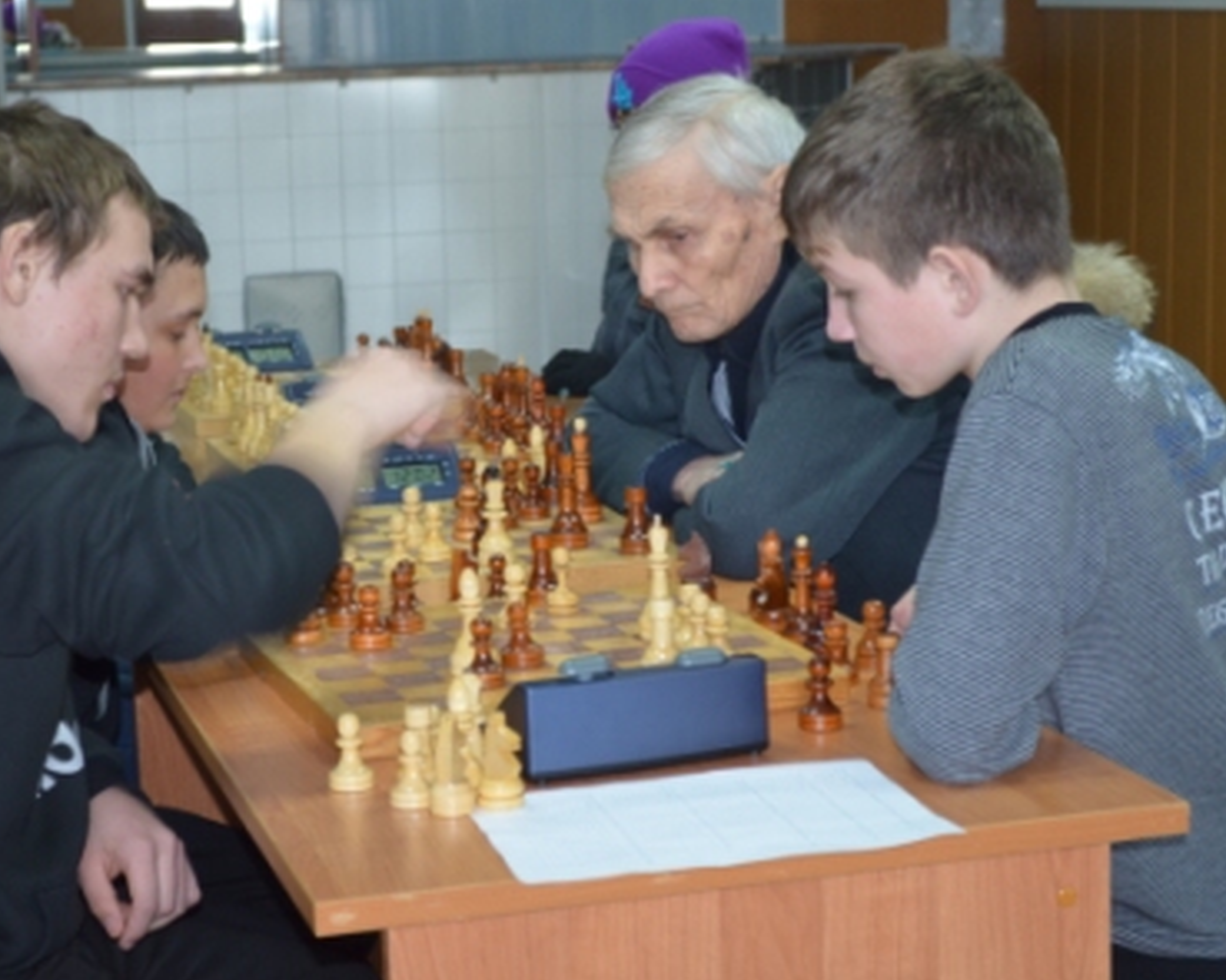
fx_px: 2975
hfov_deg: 23.3
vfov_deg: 18.7
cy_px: 490
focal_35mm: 82
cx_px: 525
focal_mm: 48
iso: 640
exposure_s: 1/30
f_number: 5.3
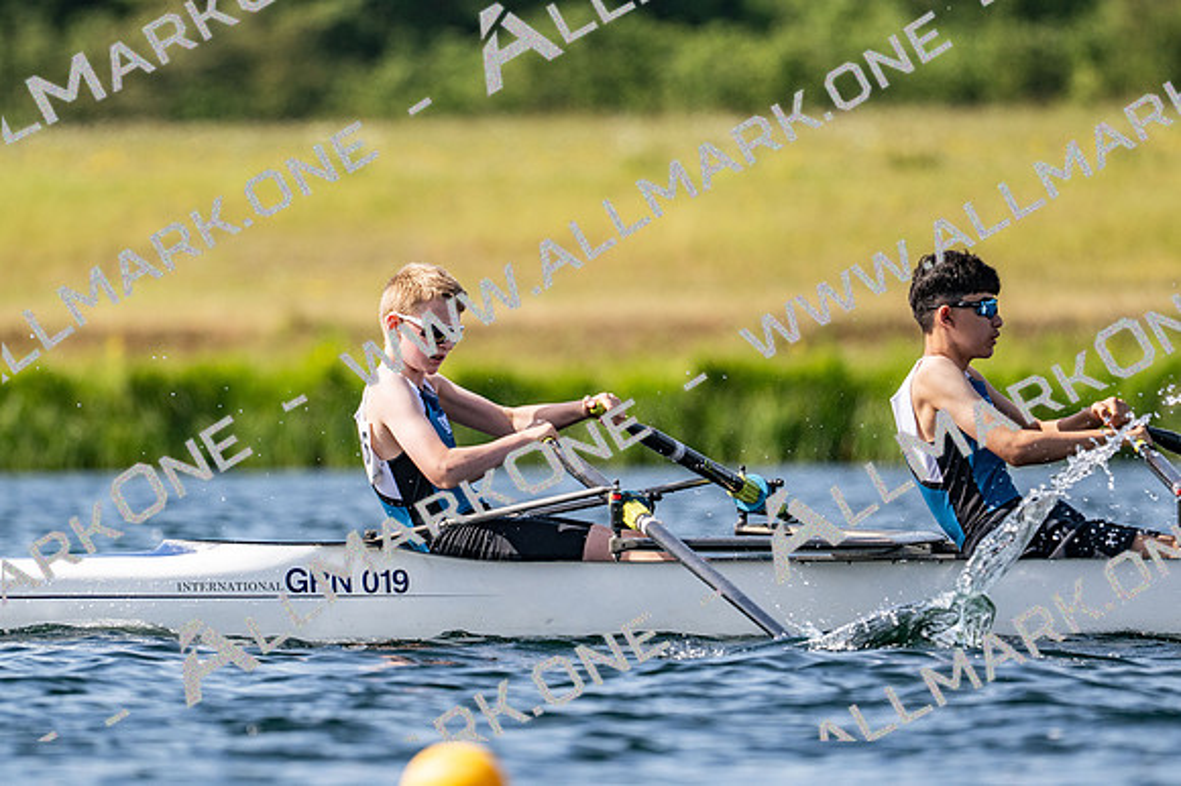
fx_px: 19671
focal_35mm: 600
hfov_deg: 3.4
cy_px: 393
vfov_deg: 2.3
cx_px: 590
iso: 220
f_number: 4.5
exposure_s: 1/2500
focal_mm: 400
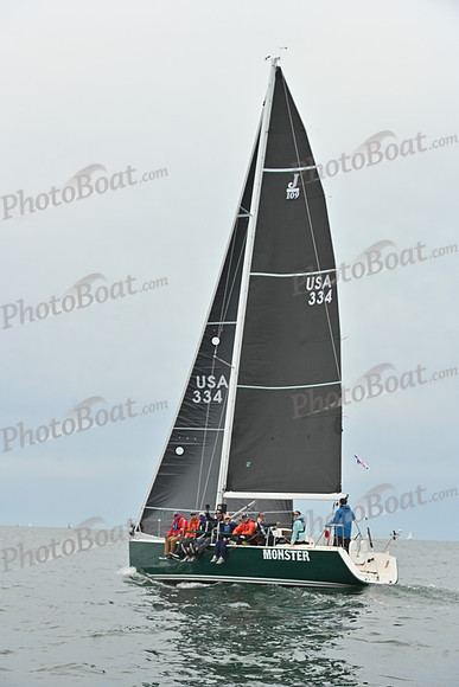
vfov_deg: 28.8
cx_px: 230
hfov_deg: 19.5
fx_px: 1338
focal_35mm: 70
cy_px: 344
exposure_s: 1/1250
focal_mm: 70
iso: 320
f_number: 7.1
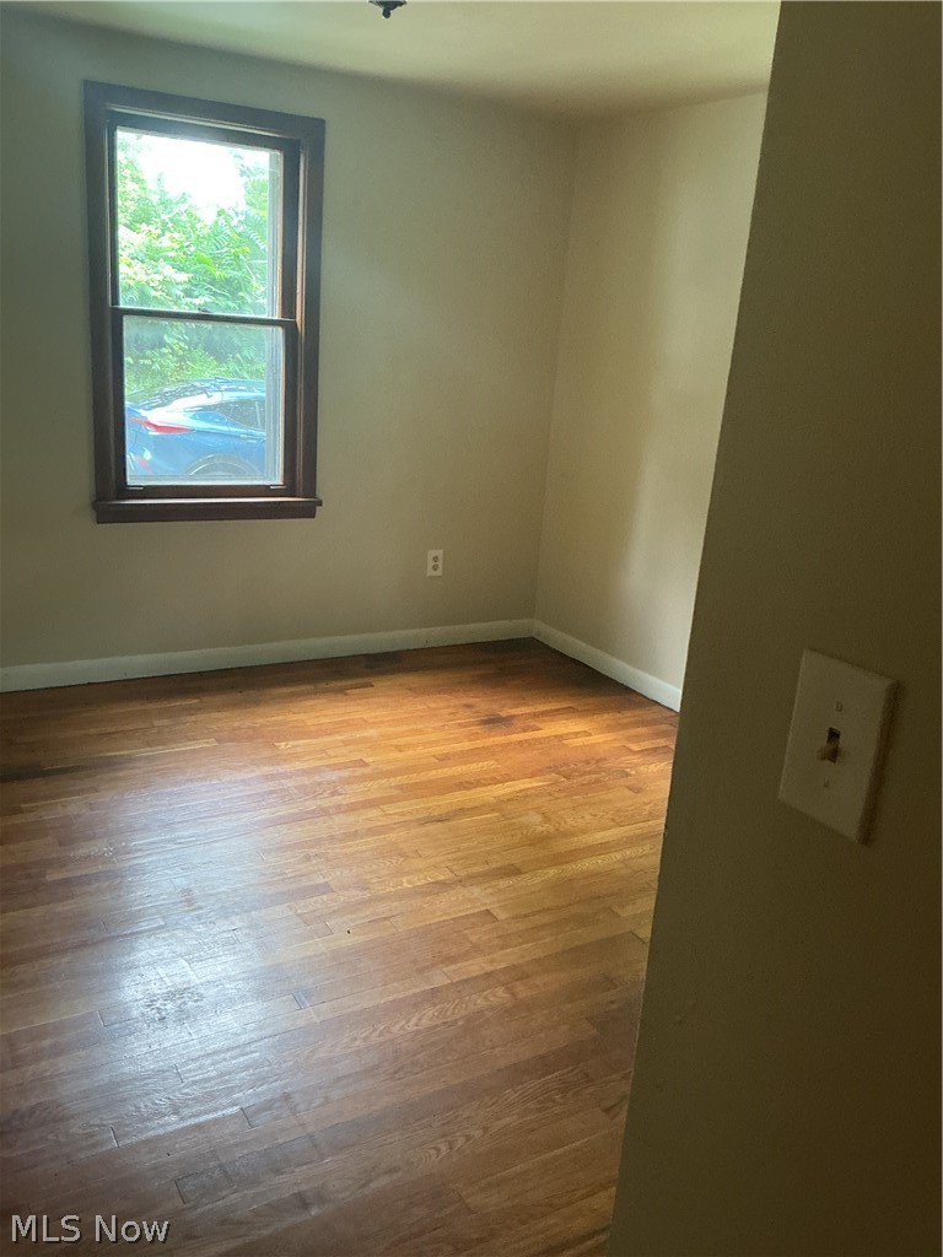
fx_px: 1053
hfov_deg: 48.2
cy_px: 628
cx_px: 472
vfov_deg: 61.7
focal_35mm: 29
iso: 200
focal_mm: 3
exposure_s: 1/60
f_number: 1.8
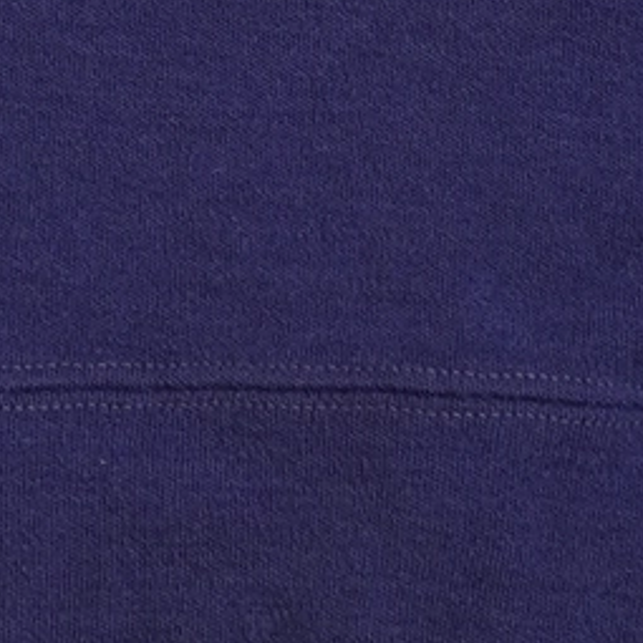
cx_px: -192
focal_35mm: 461
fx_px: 9688
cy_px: -1188
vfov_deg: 3.7
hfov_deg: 3.8
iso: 400
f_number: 4
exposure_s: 1/50
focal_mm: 32
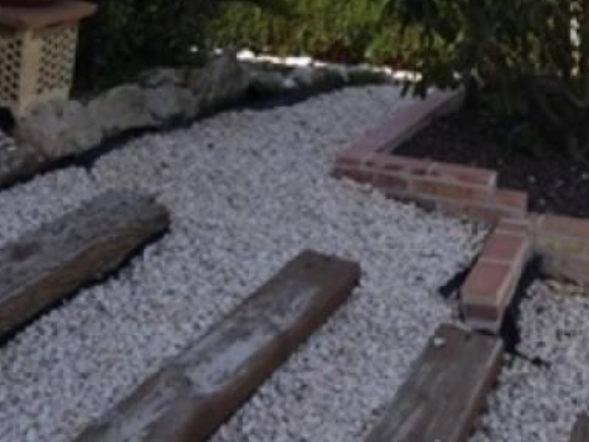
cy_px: -82
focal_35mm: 63
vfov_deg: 21.7
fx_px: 1072
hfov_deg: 30.7
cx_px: 335
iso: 80
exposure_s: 1/1000
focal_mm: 3.6
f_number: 2.8
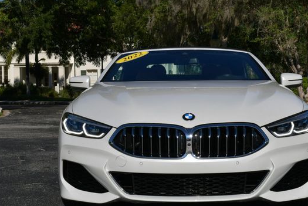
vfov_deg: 17.5
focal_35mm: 78
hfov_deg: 25.9
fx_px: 668
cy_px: 114
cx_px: 181
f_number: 10
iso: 100
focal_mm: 32
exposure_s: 1/400
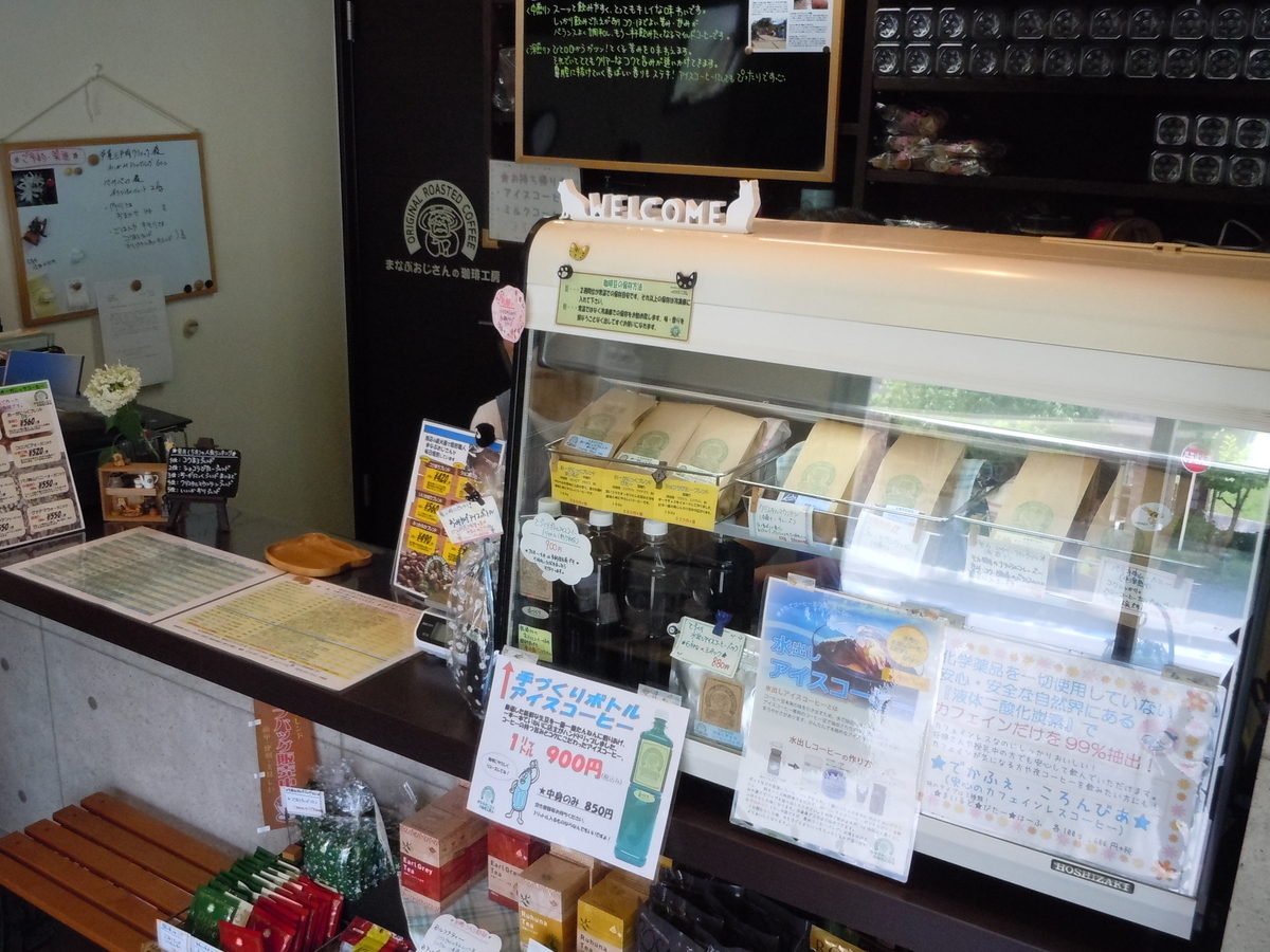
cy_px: 476
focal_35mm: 33
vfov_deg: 42.9
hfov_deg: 55.4
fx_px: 1211
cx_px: 635
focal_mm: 5.9
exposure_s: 1/125
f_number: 4
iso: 500
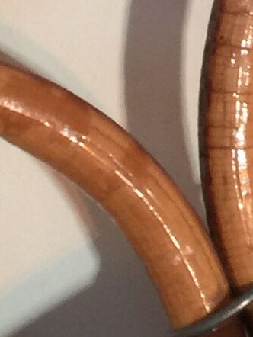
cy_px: -399
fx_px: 2083
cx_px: 524
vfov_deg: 8.6
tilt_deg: +8.1
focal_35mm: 214
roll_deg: -0.4
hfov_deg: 6.7
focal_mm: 4.15
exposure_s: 1/17
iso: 40
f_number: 2.2
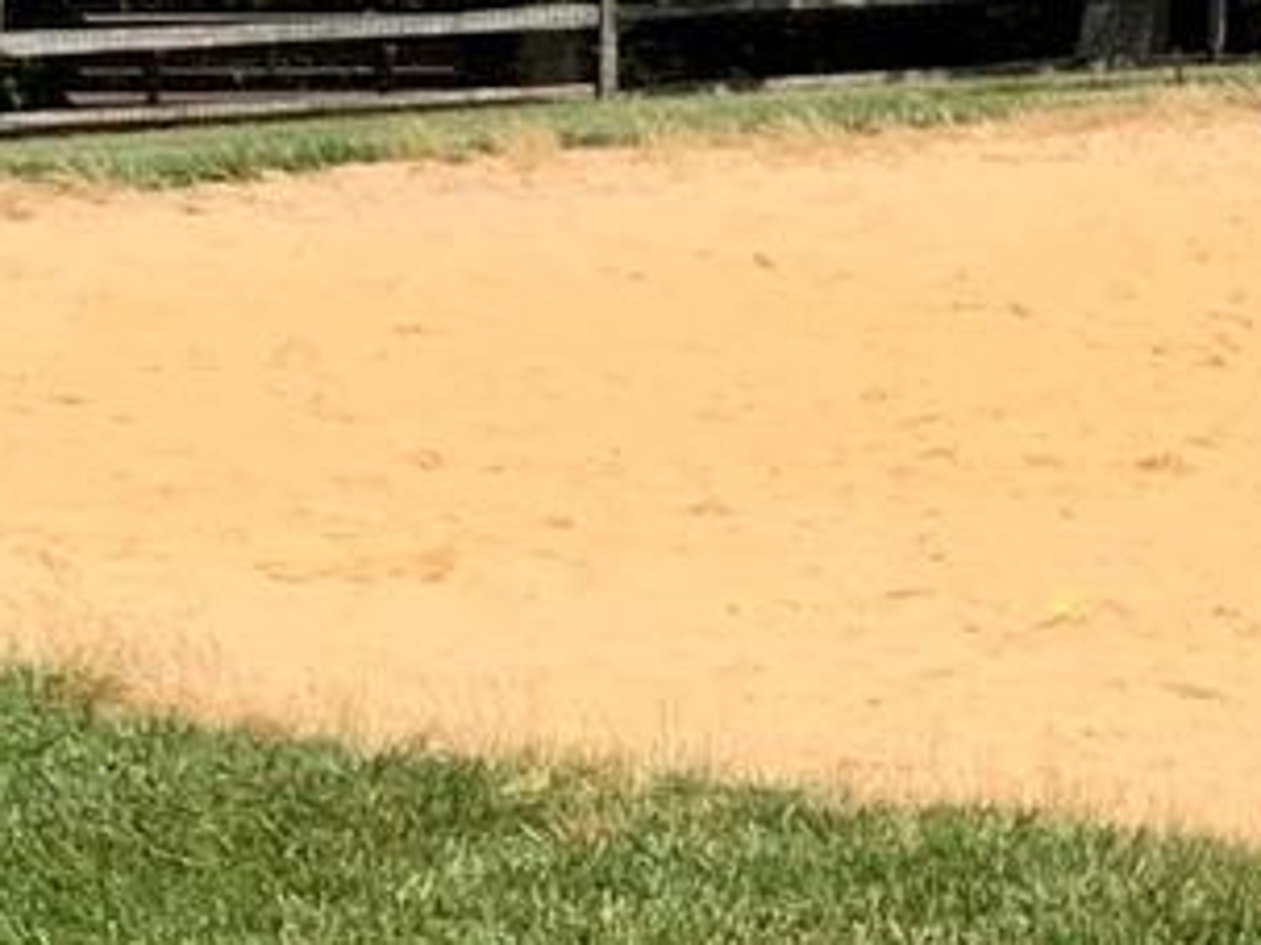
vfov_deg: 8.0
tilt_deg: +0.7
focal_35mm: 176
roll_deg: -1.7
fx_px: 6409
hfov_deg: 10.2
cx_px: 2718
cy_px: -1001
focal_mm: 4.25
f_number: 1.8
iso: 25
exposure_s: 1/2481
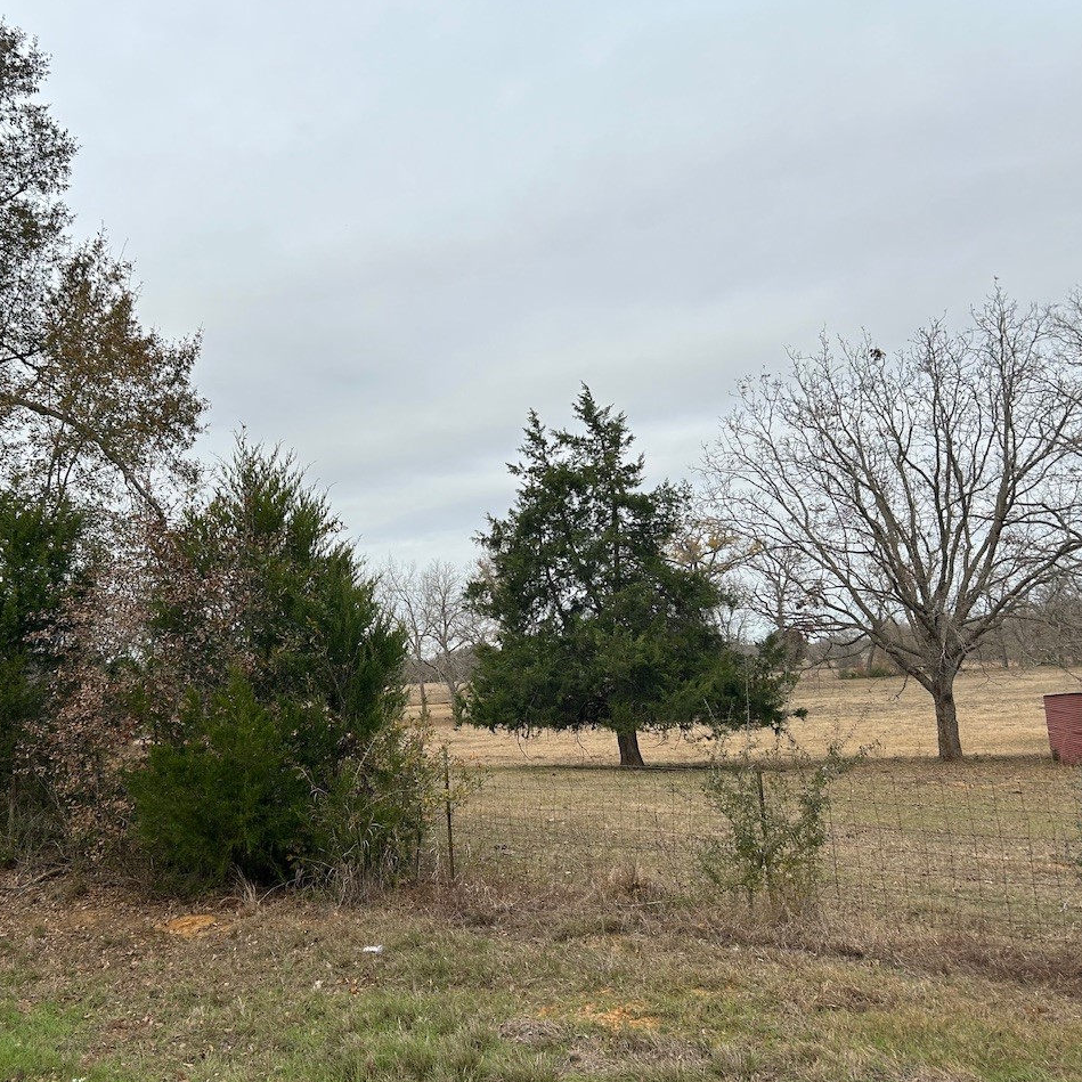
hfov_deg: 51.9
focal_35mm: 31
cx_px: 397
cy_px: 543
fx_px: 1096
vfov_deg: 52.5
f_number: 1.5
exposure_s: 1/3831
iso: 50
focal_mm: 5.7
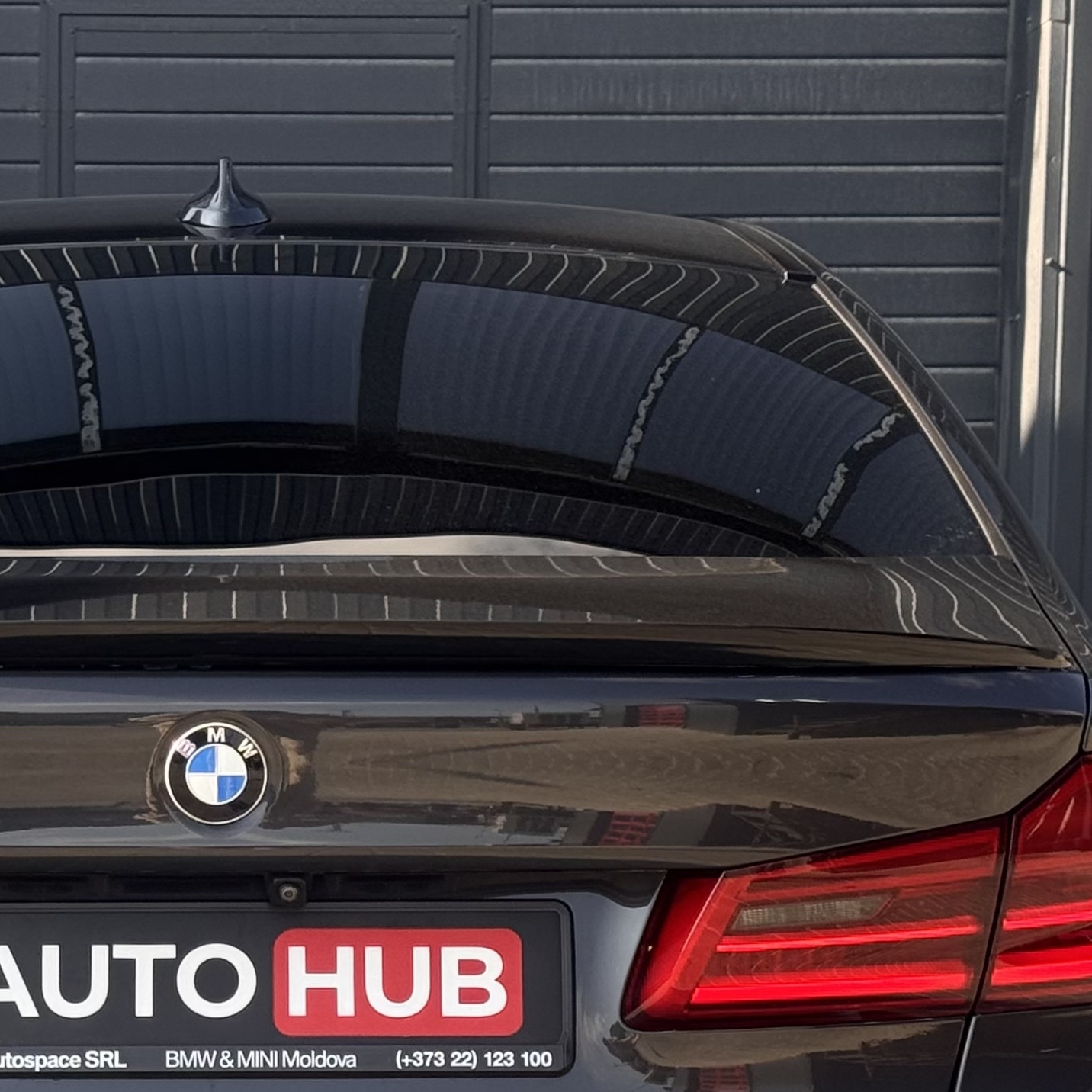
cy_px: 964
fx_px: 3712
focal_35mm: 104
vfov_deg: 16.5
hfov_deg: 16.6
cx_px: 222
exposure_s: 1/939
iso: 64
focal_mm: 6.76
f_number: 1.78
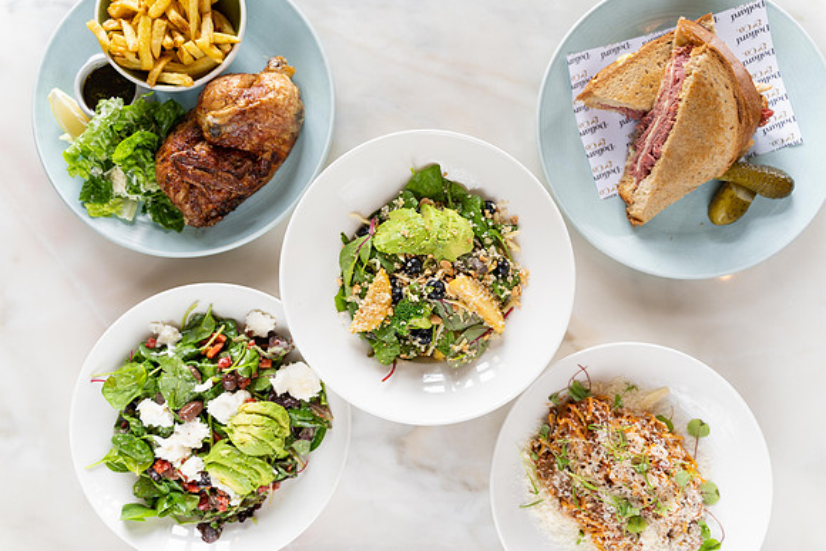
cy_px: 276
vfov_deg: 46.4
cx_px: 413
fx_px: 643
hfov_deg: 65.5
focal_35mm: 28
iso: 125
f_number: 2.8
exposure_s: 1/80
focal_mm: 28
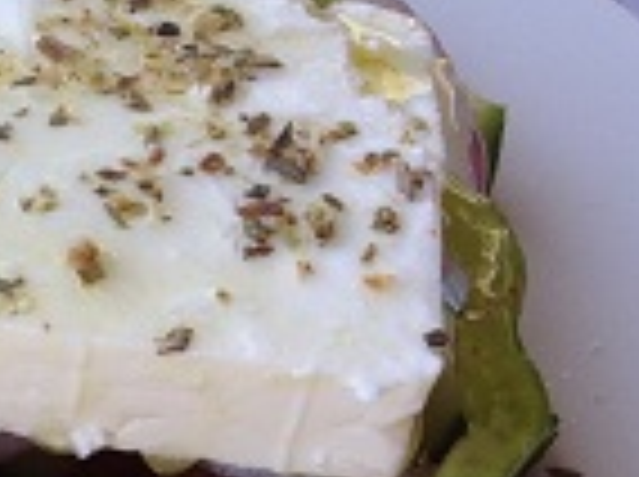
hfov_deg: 14.8
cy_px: 382
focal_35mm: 121
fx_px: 2230
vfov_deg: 12.2
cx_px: -392
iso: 64
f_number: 2.4
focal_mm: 4.28
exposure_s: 1/216
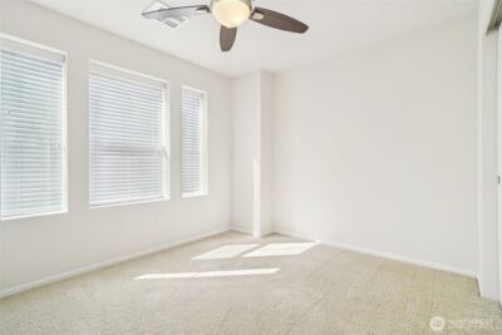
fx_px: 223
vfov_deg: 73.8
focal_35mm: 16
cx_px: 251
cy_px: 168
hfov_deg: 96.7
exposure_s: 1/640
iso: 1600
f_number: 8
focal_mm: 16
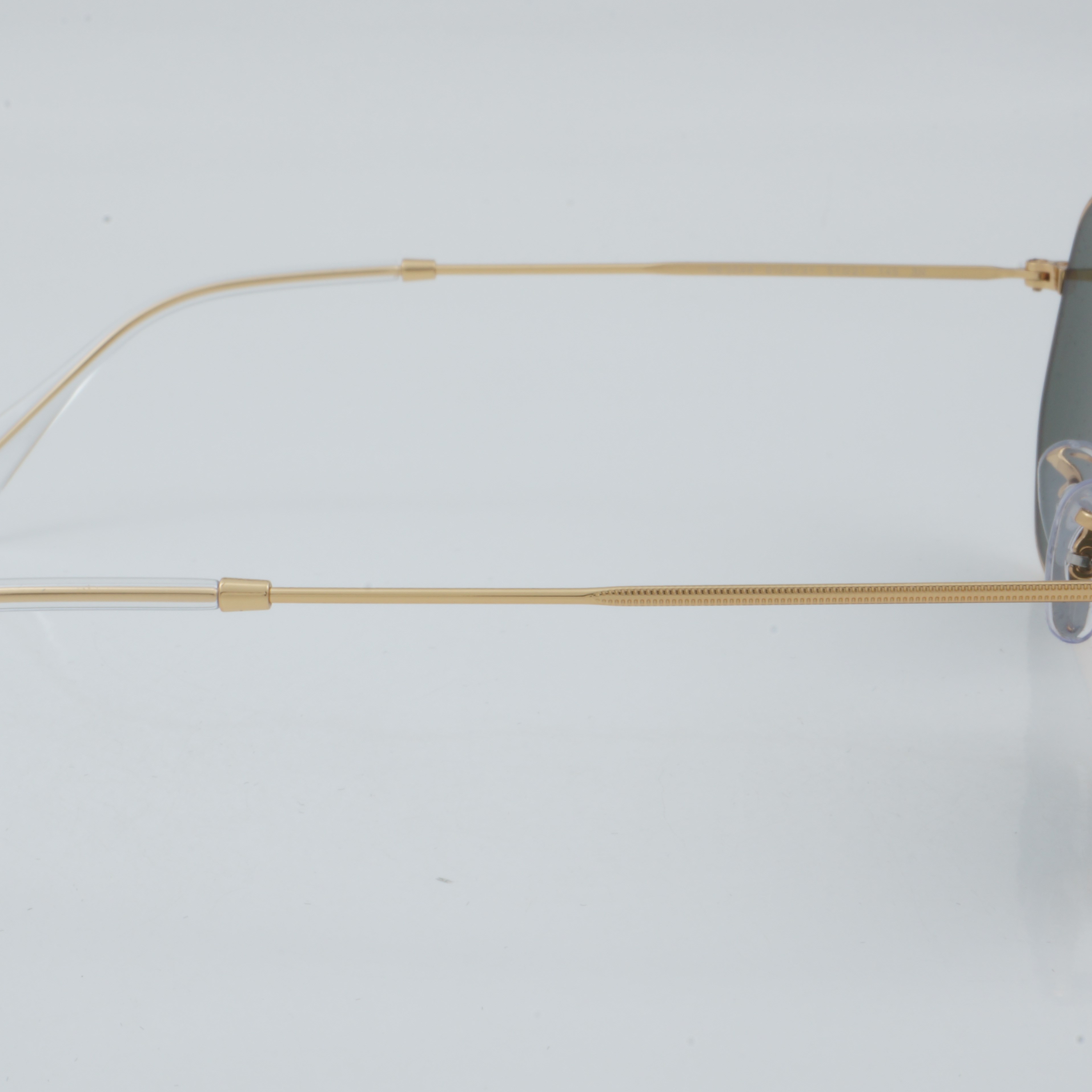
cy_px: 542
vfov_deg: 17.4
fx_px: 3569
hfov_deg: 17.4
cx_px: 422
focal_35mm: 100
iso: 100
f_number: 29
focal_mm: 50
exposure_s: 1/4
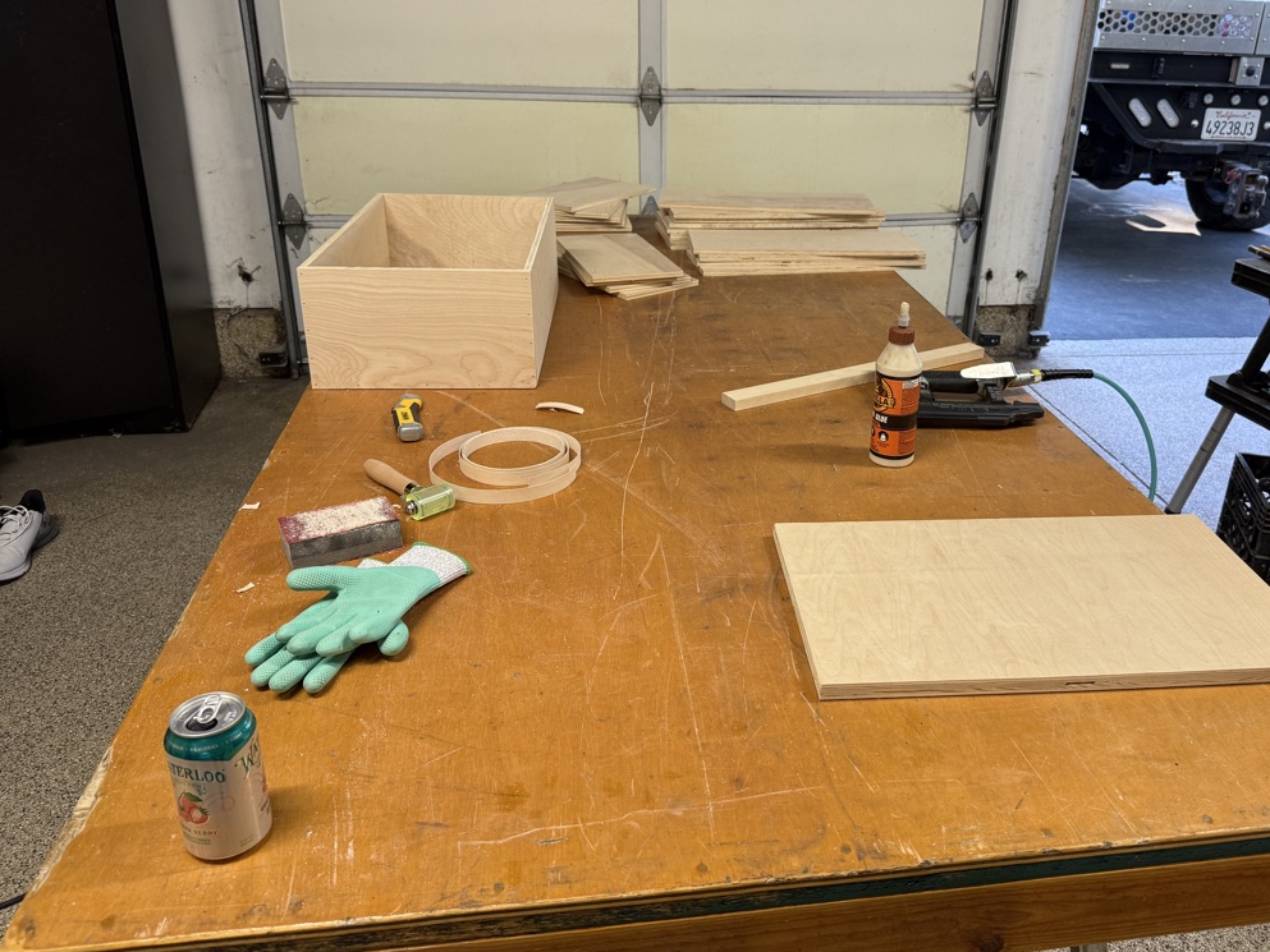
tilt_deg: -23.7
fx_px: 1064
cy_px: 409
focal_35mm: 29
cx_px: 741
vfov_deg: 48.1
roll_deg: -2.3
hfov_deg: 61.3
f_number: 1.78
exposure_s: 1/120
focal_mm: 6.76
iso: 125
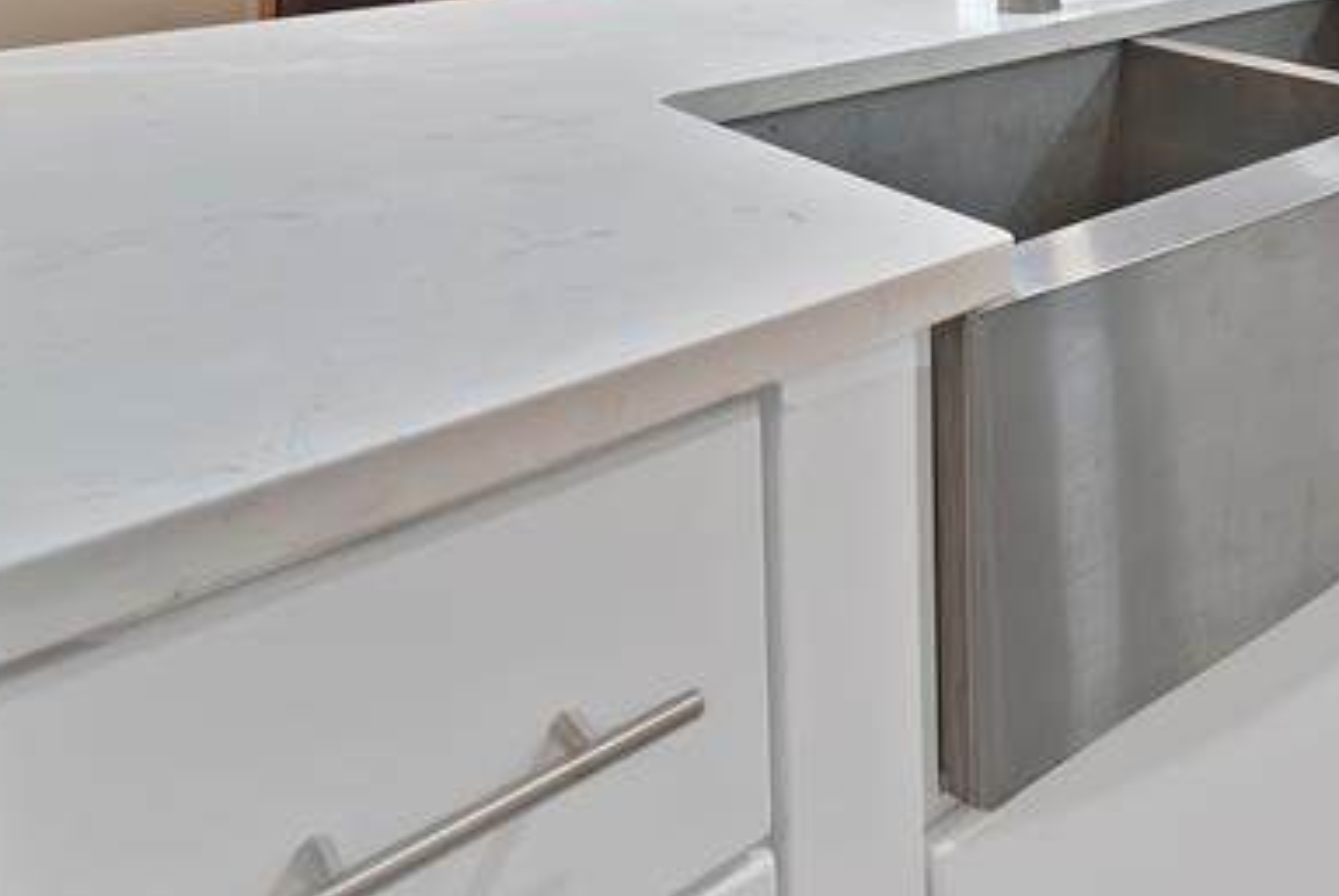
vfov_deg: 32.5
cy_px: -227
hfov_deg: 45.1
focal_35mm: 32
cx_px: 1458
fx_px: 1192
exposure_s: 1/2
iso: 640
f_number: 9
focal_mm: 12
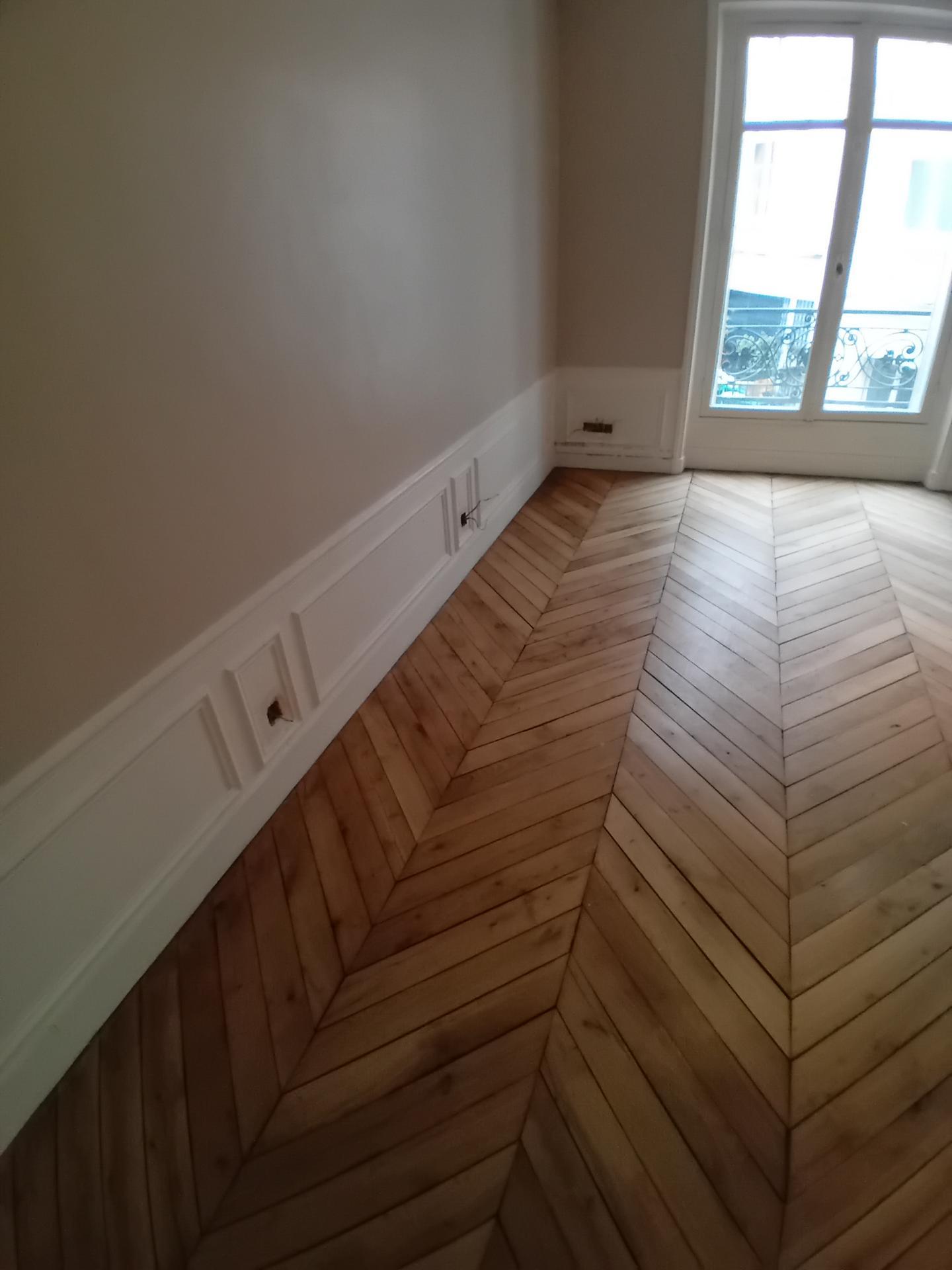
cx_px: 476
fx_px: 623
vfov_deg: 91.0
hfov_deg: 74.7
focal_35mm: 17
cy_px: 635
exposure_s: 1/30
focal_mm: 1.46
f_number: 2.2
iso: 400
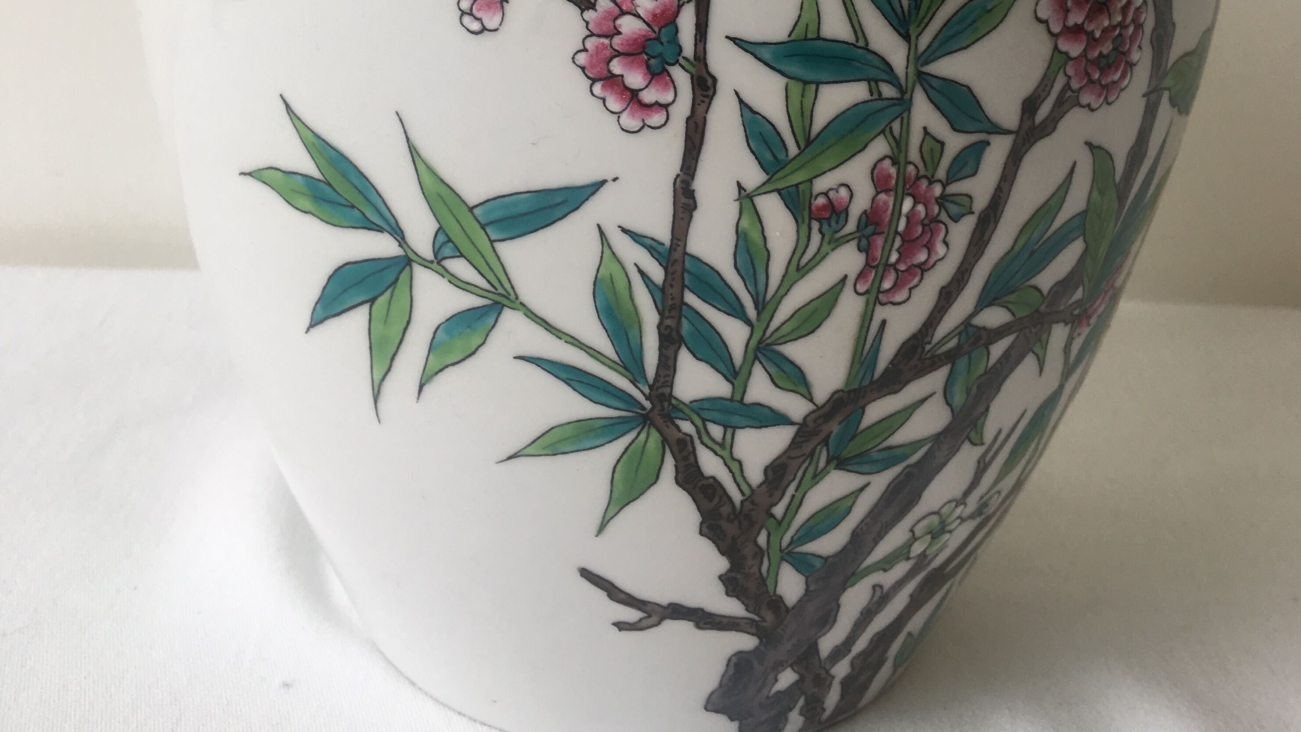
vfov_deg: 25.7
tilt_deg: -8.4
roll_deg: -2.4
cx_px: 660
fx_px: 1483
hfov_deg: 47.4
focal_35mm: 43
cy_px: -70
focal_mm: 4.15
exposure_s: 1/50
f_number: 2.2
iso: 25
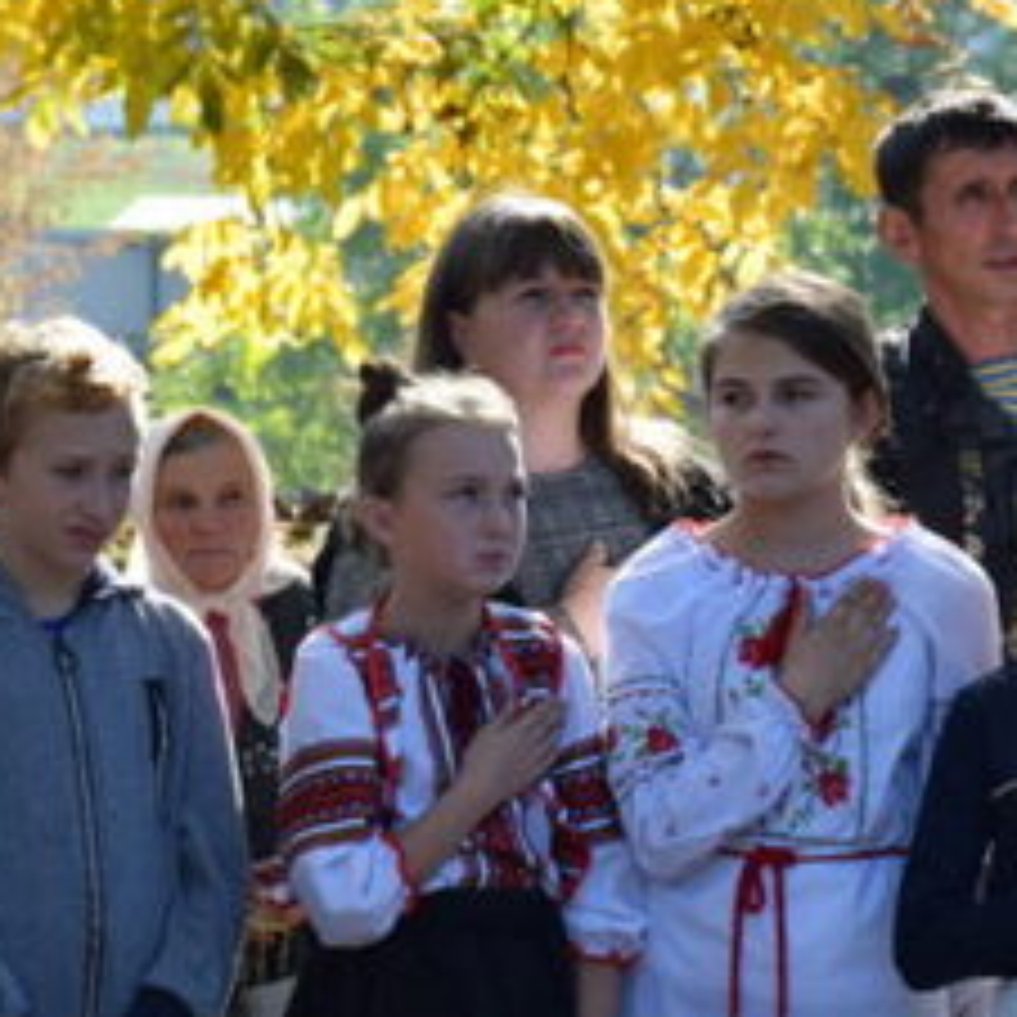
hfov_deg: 6.9
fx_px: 8409
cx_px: 117
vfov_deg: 6.9
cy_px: 713
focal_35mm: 253
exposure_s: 1/250
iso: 360
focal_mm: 70
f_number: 8
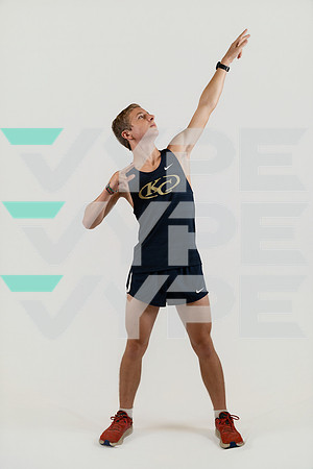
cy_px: 234
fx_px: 606
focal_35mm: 46
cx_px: 156
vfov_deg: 42.3
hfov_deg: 28.9
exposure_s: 1/125
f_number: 4
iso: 320
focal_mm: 46.5
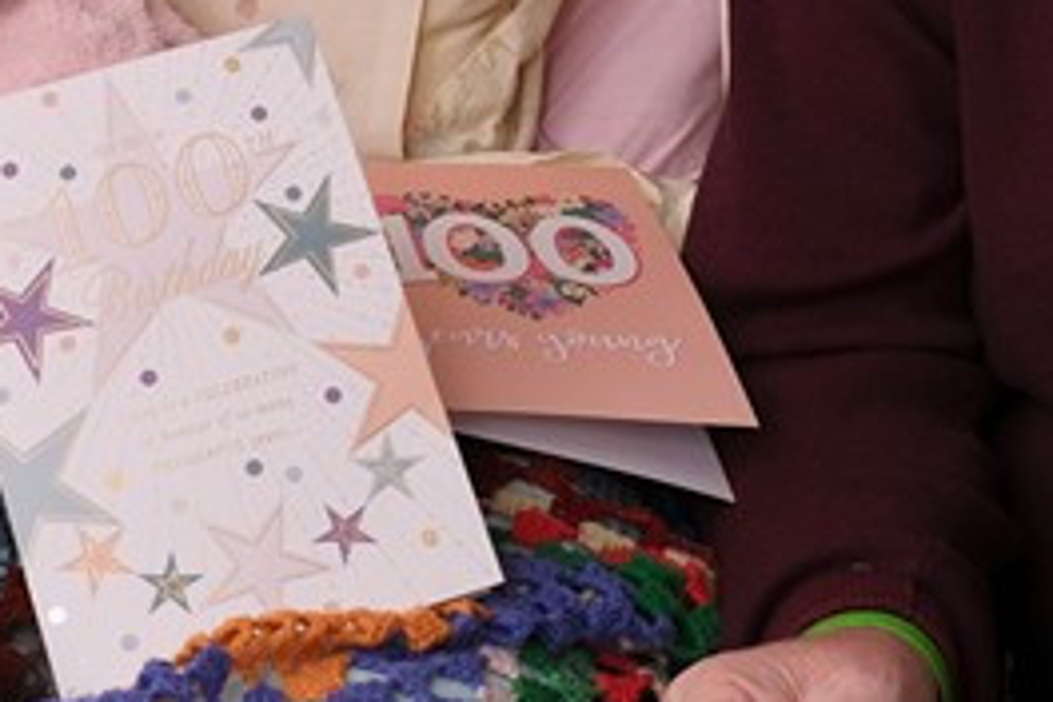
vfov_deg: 12.4
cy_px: -130
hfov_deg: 18.9
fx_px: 3159
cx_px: 351
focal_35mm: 108
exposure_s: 1/125
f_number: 5.6
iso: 400
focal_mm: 20.5
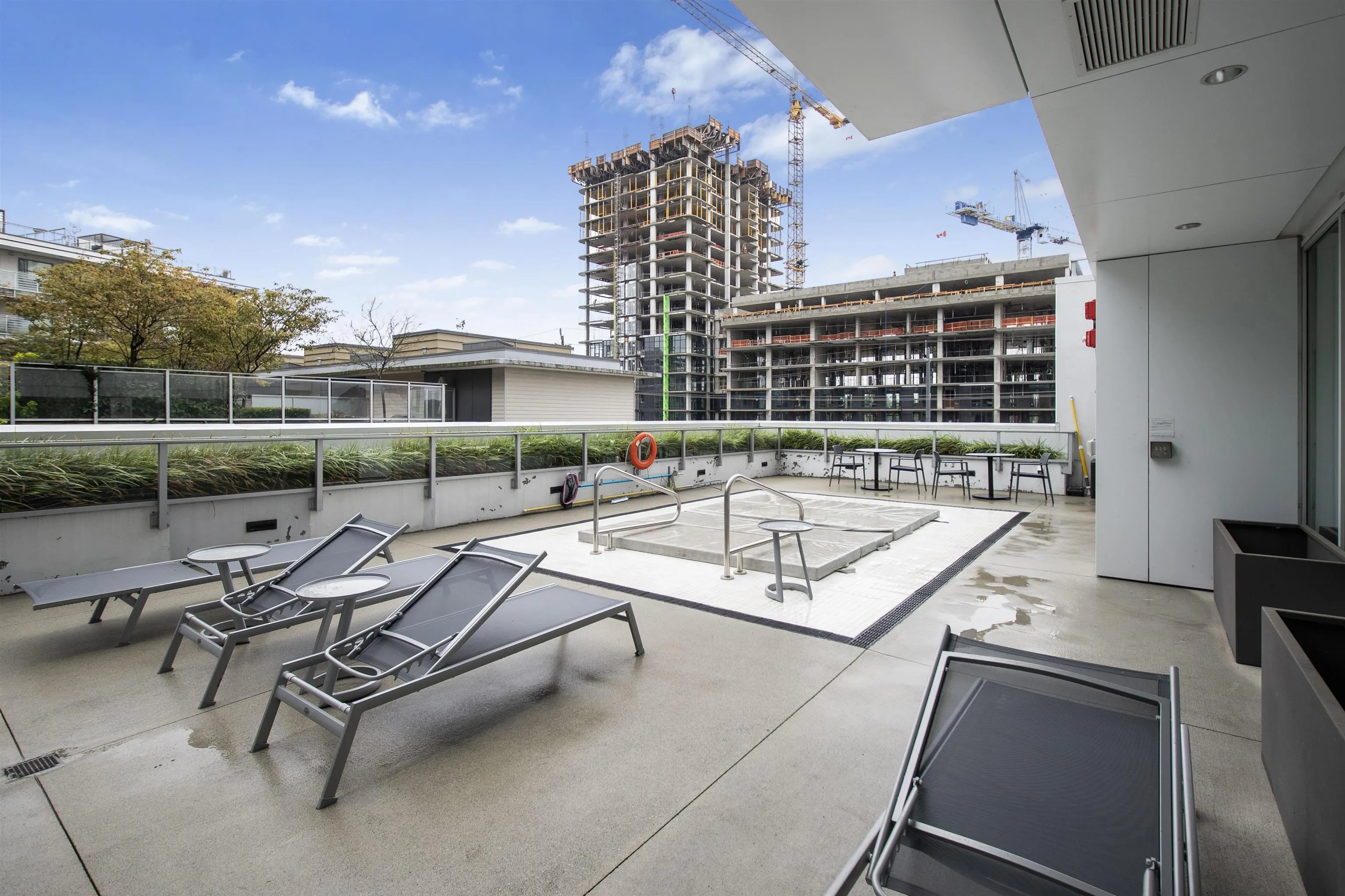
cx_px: 672
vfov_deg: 77.3
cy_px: 448
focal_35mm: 15
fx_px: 560
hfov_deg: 100.4
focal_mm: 10
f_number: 2.8
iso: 50
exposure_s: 1/160
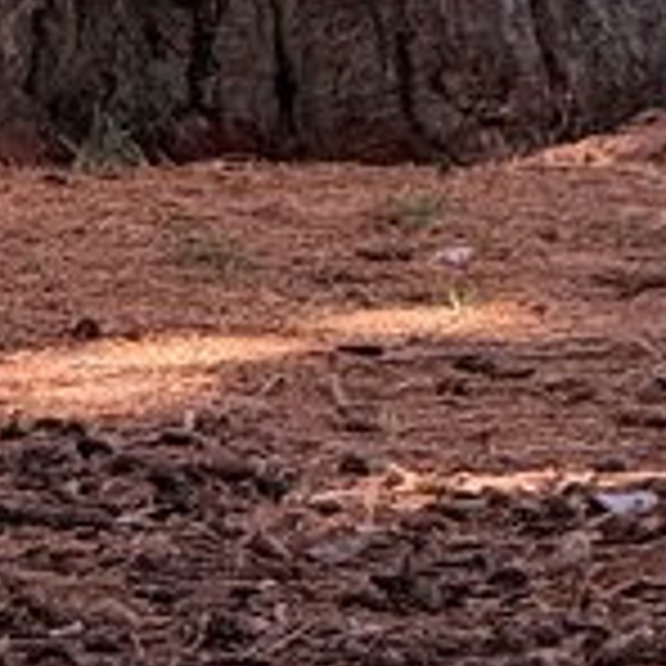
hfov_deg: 2.4
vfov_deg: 2.4
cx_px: -1008
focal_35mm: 736
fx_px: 16021
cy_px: -1066
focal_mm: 15.66
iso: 80
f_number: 2.8
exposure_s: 1/99
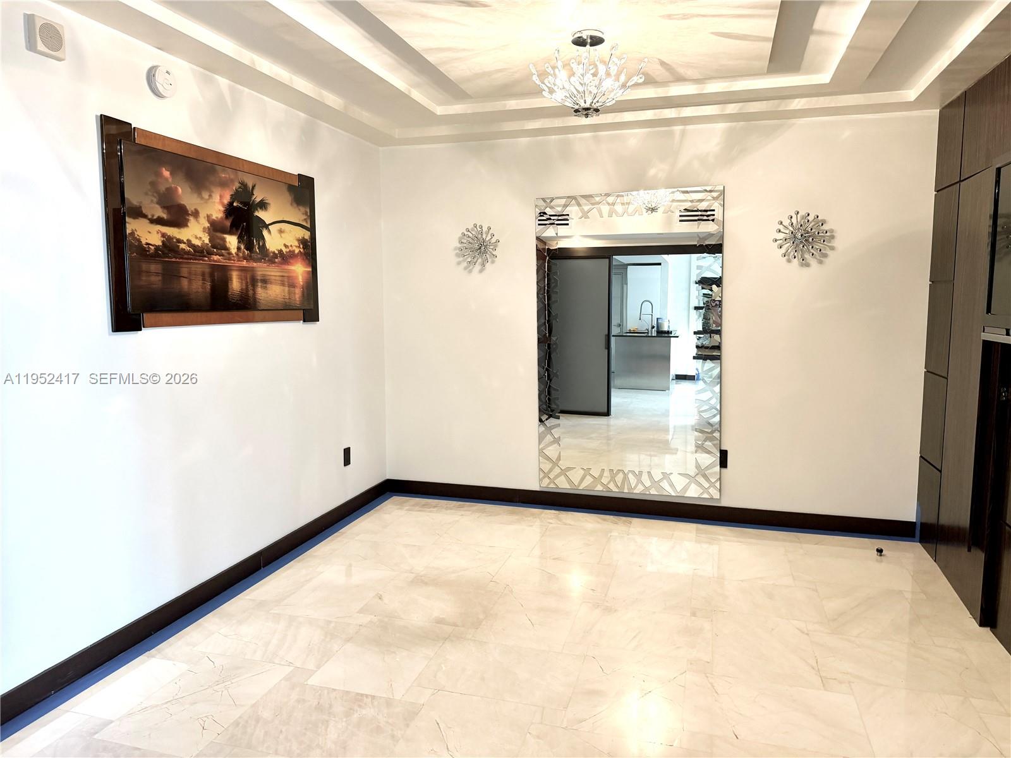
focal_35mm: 24
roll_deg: +0.4
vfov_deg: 56.8
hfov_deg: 71.6
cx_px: 506
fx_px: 701
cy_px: 379
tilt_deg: -5.8
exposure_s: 1/60
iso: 200
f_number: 1.78
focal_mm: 6.76
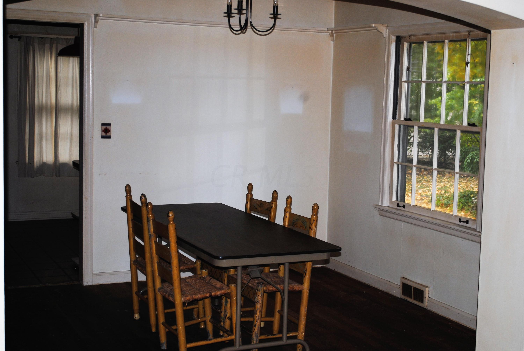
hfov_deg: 36.8
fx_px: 787
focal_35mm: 54
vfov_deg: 25.1
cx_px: 262
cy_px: 176
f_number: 5
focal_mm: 36
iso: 200
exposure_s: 1/60
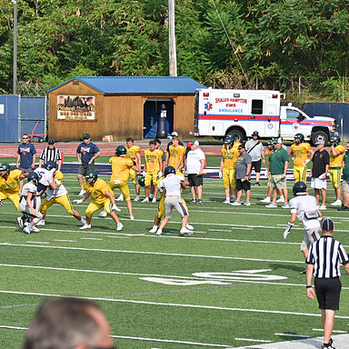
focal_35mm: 235
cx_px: 136
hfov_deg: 7.4
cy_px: 175
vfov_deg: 7.4
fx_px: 2681
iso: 100
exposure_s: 1/800
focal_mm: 122
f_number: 5.6
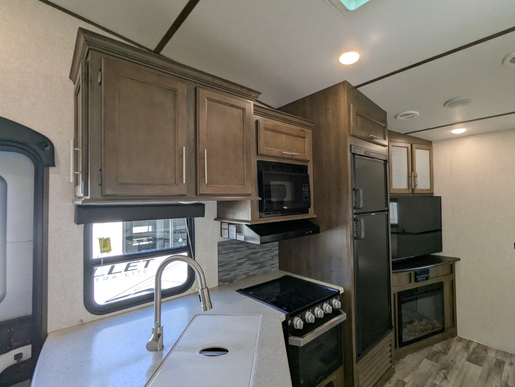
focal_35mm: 16
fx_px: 238
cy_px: 194
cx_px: 258
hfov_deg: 94.4
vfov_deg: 78.2
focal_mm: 2.35
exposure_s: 1/91.2
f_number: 2.2
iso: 111
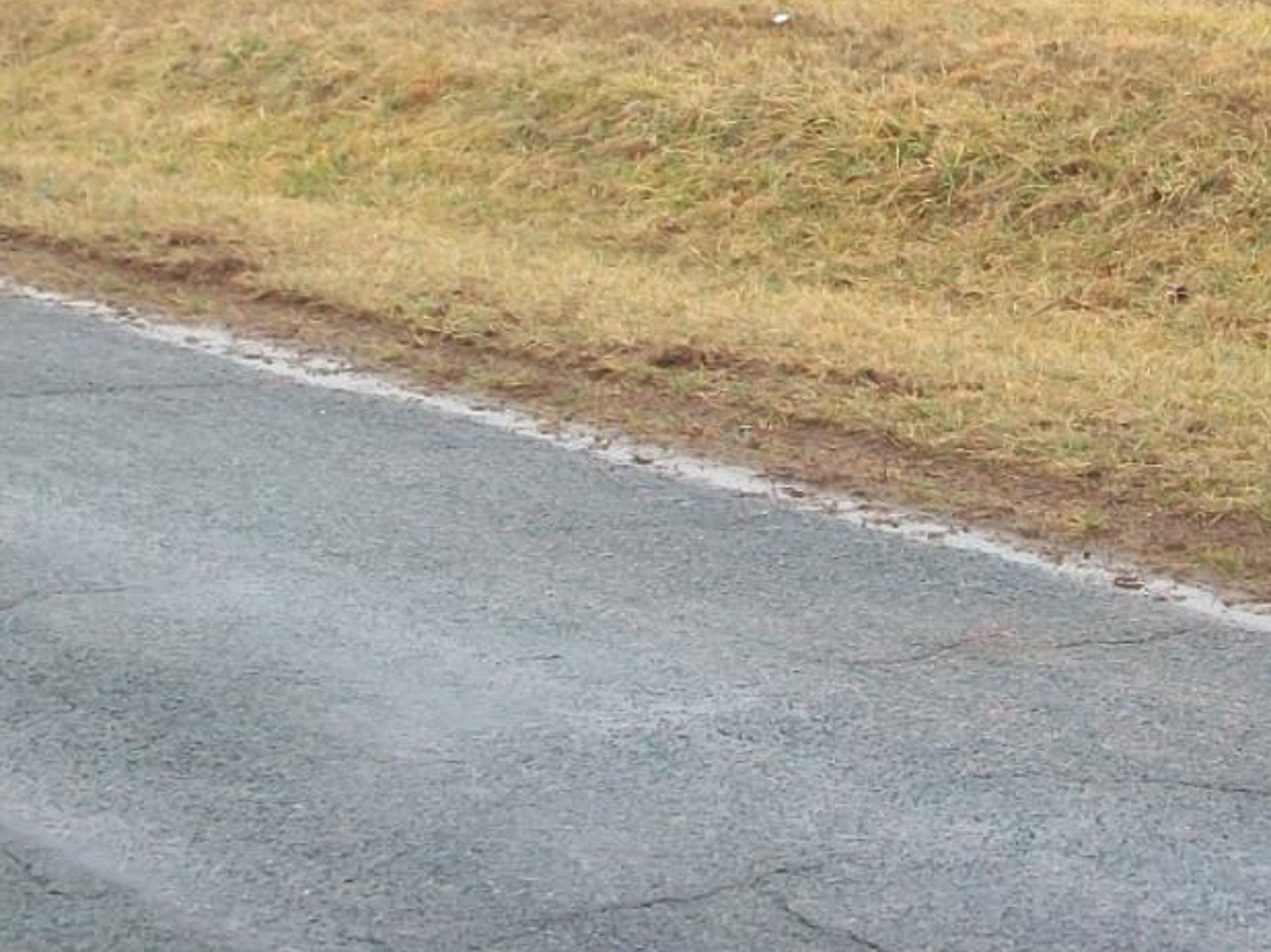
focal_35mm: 102
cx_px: 847
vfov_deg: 14.2
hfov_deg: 19.2
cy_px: -106
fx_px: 3744
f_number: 3.2
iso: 80
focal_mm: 7.1
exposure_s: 1/250
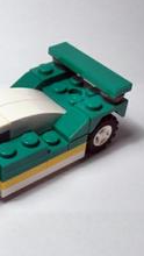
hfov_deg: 17.9
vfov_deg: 31.9
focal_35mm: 66
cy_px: 134
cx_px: 5
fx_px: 447
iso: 80
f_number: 3.9
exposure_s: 1/80
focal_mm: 6.61
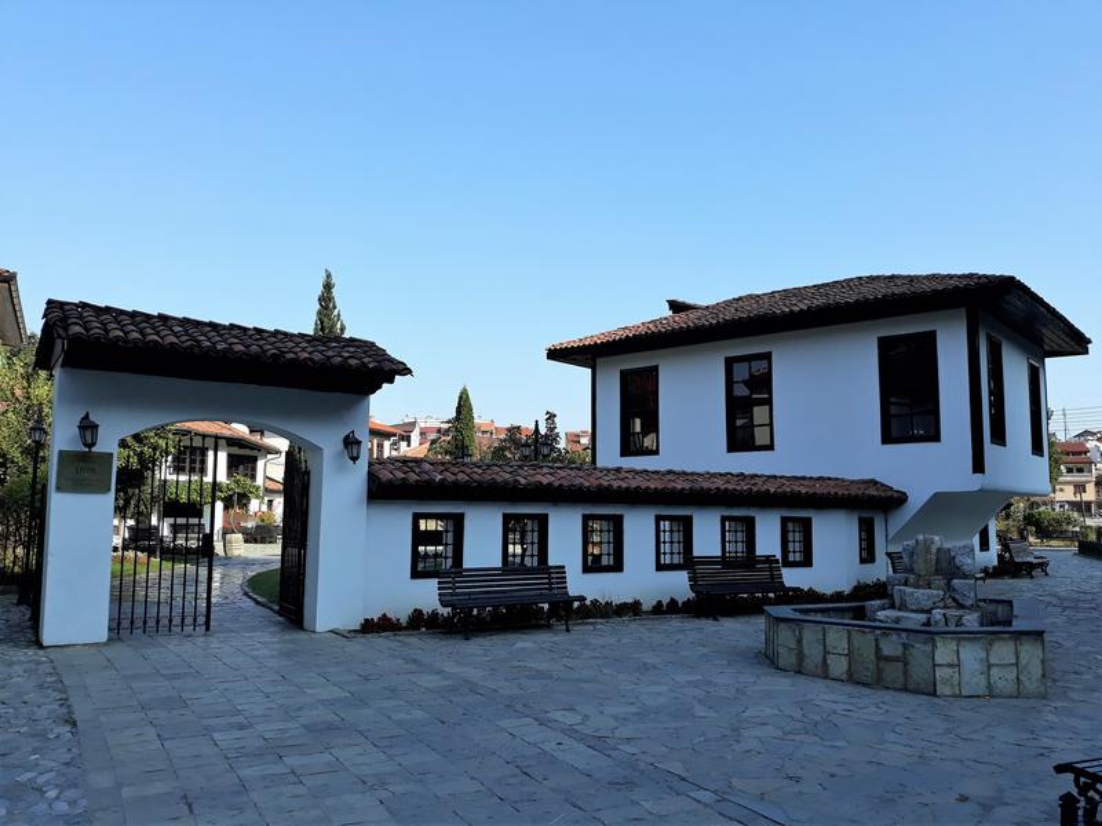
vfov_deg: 51.4
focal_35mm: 27
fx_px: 860
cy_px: 413
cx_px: 551
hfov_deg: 65.3
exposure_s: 1/1176
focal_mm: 3.71
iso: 40
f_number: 1.7
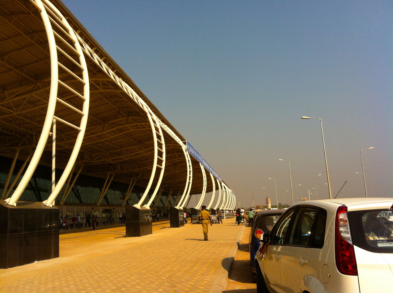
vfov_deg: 40.6
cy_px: 146
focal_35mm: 35
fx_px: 397
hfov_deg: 52.7
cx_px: 196
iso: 80
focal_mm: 3.85
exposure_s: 1/1676
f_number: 2.8
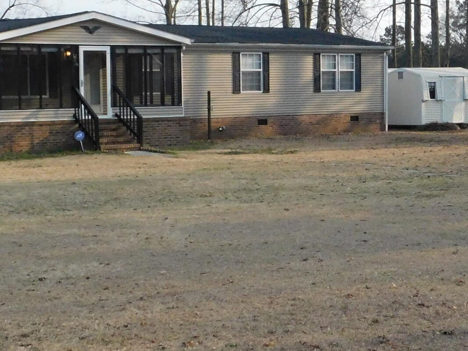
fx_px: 1136
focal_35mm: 84
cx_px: 314
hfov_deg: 23.2
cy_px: 141
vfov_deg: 17.6
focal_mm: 5.3
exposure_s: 1/640
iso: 400
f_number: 6.4
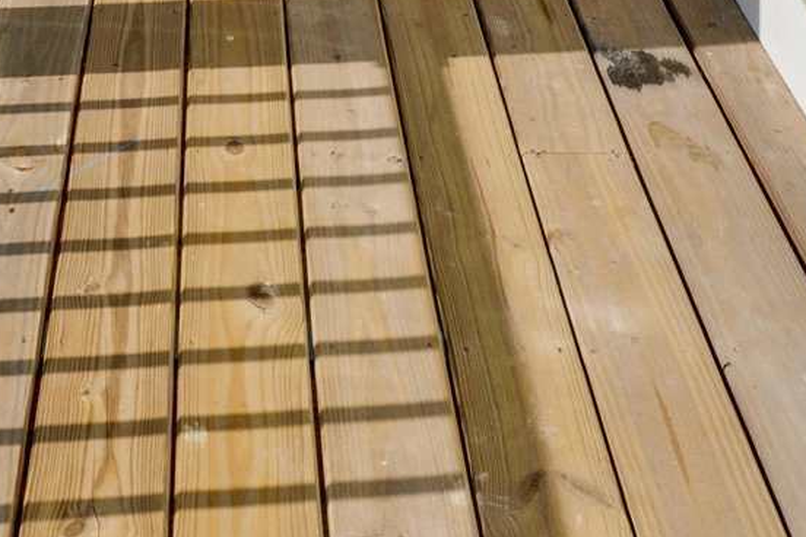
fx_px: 1992
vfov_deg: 11.7
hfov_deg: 22.7
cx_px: 210
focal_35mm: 89
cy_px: -859
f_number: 11
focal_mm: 16
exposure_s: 1/320
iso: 400
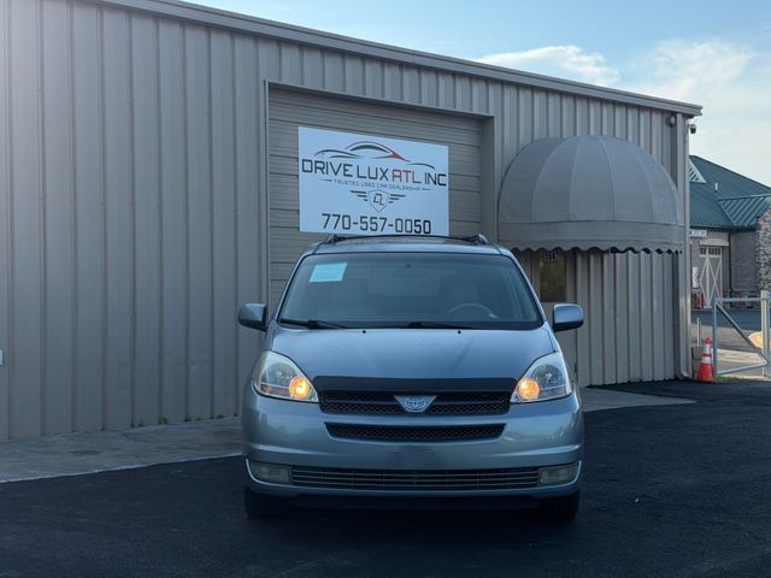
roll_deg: +0.7
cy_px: 289
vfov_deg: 30.3
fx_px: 1069
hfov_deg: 39.7
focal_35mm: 48
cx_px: 386
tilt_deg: +0.5
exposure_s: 1/1456
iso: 100
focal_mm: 6.76
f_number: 1.78
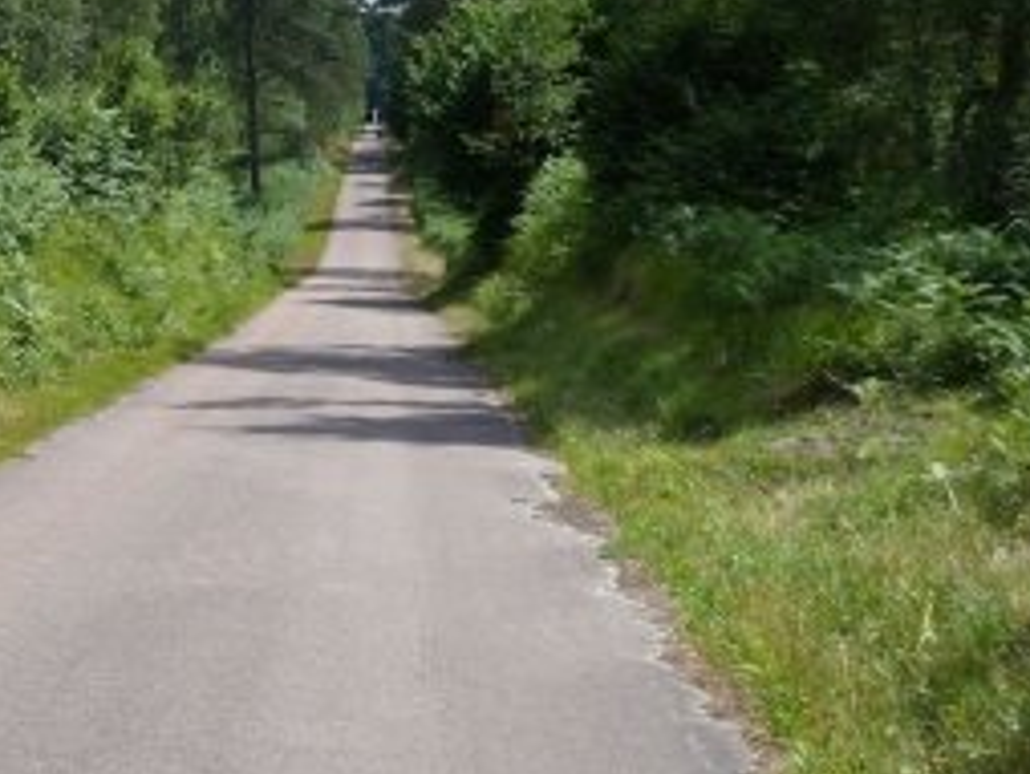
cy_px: 316
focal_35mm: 85
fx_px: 2532
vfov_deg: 17.4
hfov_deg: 22.8
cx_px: 251
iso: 100
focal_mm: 7.8
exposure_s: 1/800
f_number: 4
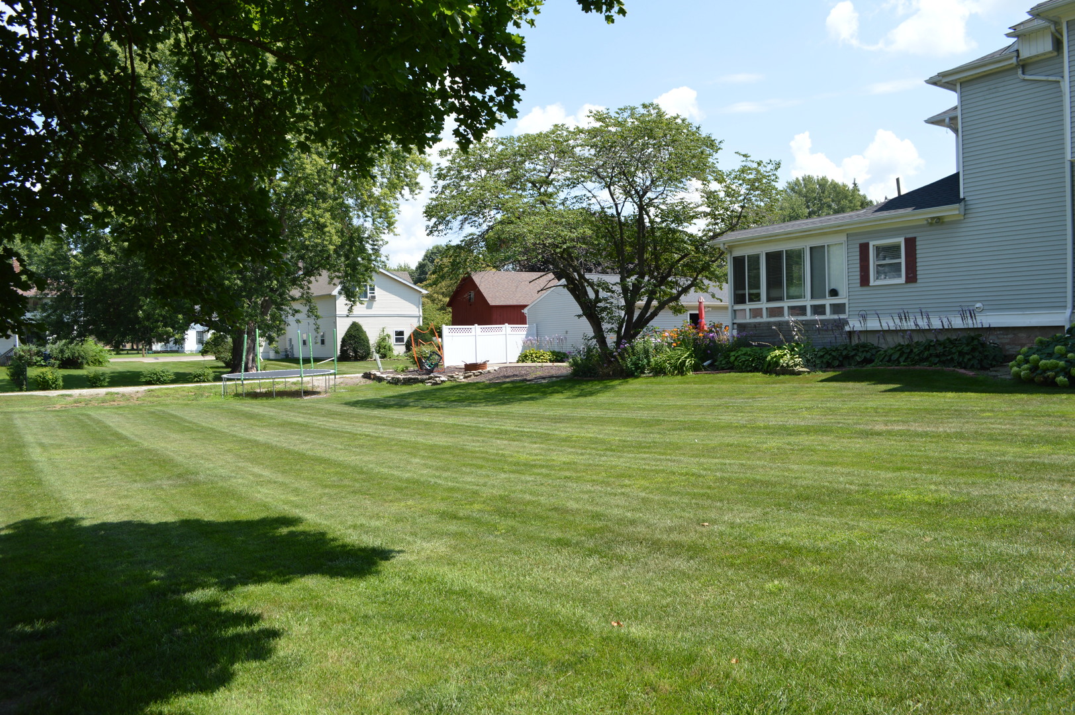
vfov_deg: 47.9
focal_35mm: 27
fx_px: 806
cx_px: 538
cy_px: 358
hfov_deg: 67.4
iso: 100
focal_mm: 18
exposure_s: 1/200
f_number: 7.1
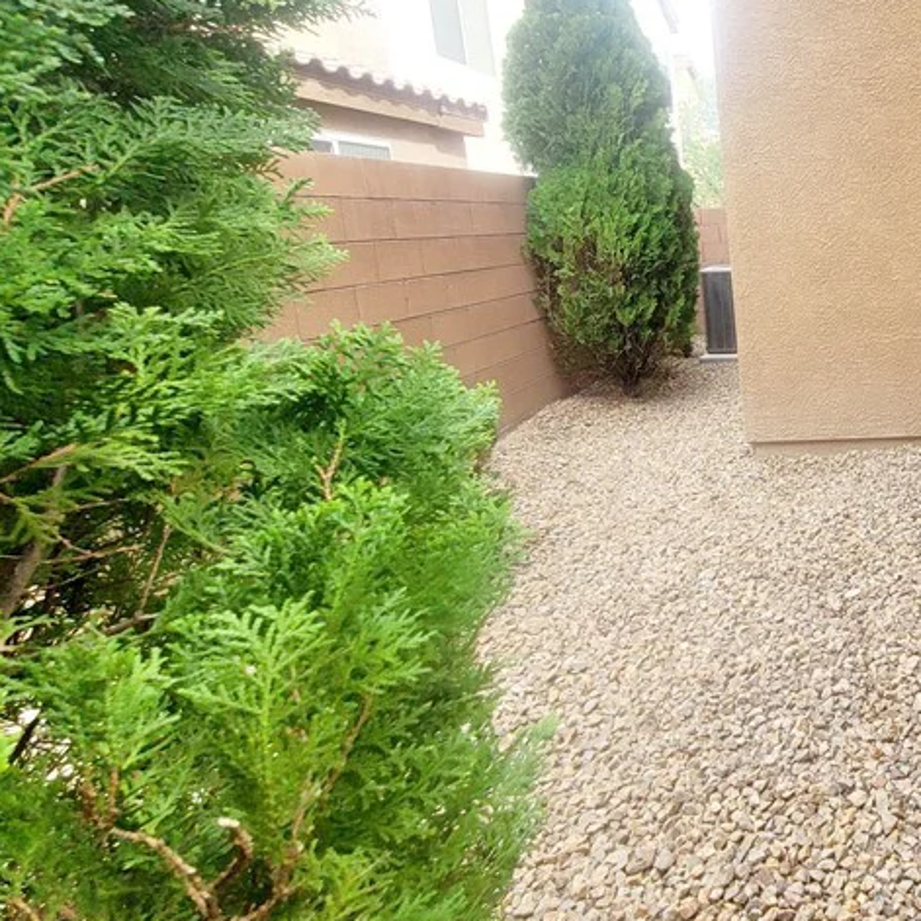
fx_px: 753
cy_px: 379
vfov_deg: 62.5
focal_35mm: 25
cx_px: 898
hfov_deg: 51.8
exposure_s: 1/455
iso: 50
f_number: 2.2
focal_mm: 2.2
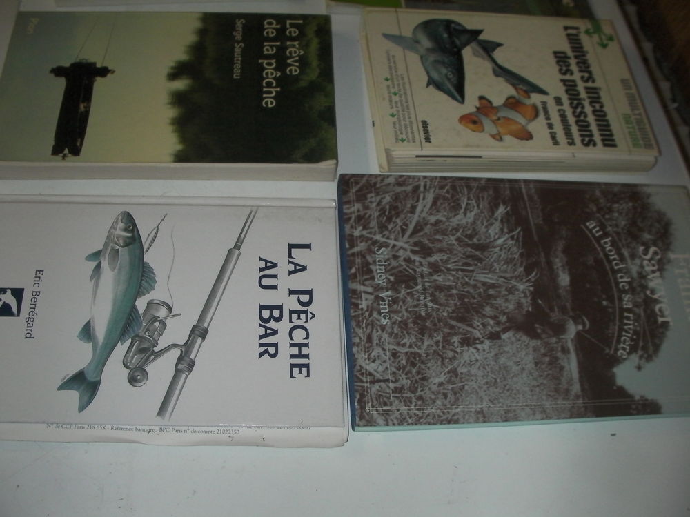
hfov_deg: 49.0
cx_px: 345
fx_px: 757
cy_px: 258
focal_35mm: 38
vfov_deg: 37.7
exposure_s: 1/30
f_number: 5.6
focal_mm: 6.3
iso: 200
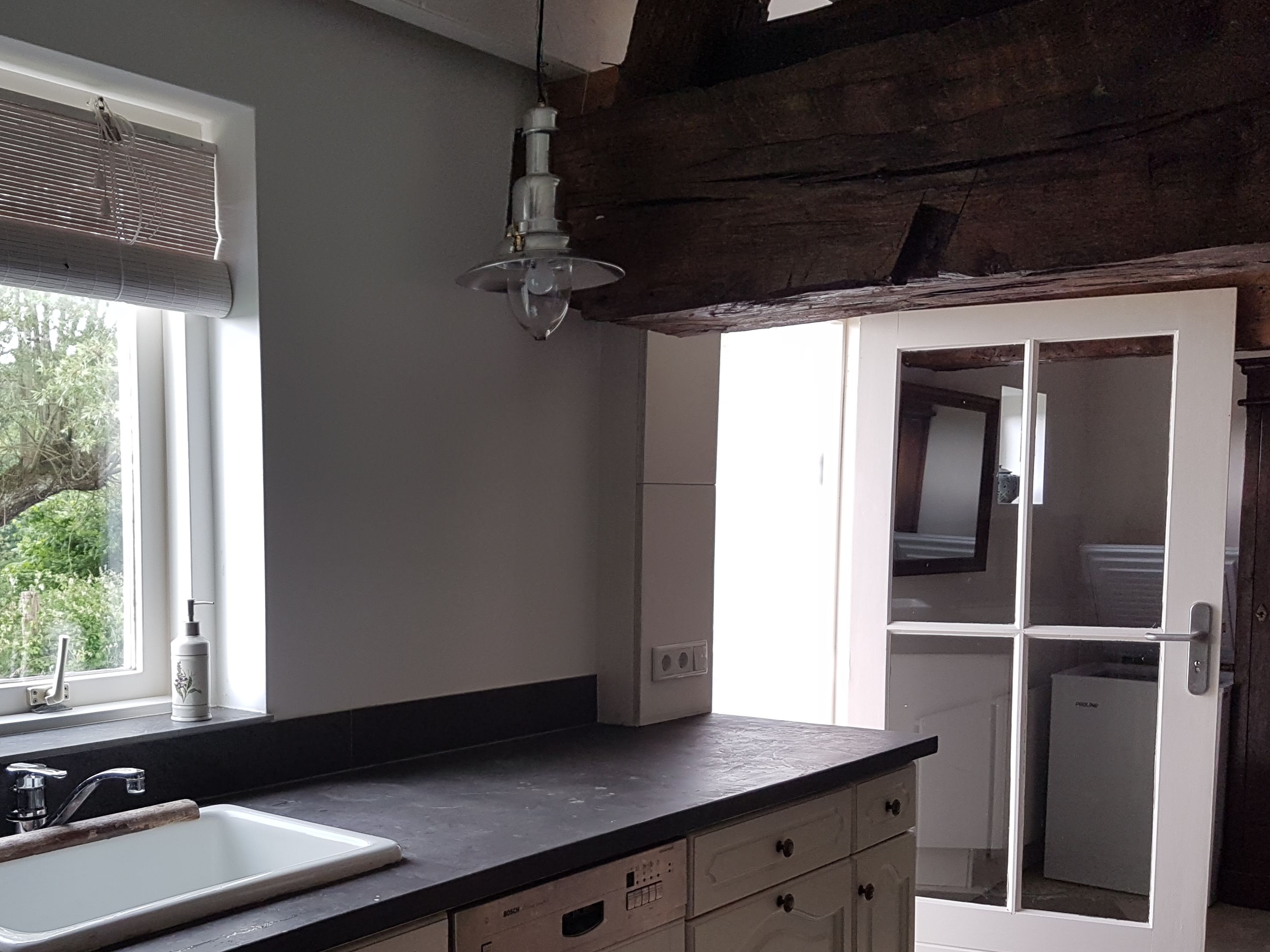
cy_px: 604
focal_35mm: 36
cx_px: 420
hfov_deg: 50.4
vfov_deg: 39.4
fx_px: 1321
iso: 64
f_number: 1.7
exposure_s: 1/50
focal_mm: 4.2
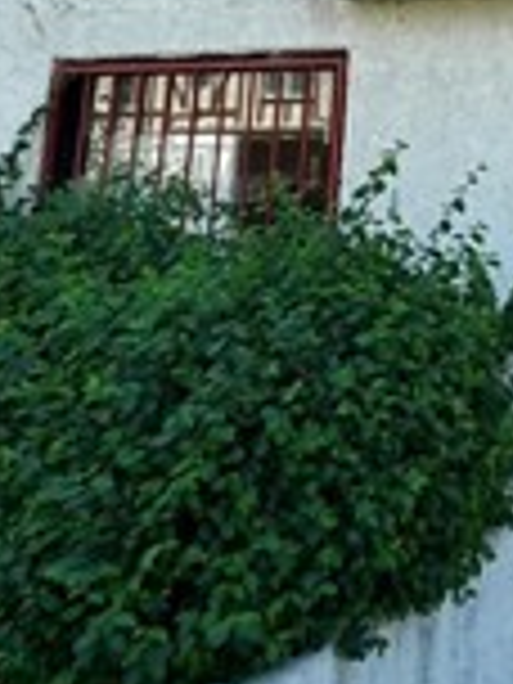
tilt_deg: +14.7
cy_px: -135
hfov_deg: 21.9
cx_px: 698
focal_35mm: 59
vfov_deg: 28.5
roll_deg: +1.8
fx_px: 1166
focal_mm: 2.22
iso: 40
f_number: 2.2
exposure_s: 1/370
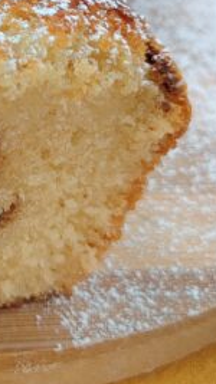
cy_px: 27
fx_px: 958
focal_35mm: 94
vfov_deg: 22.1
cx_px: -135
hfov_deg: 12.1
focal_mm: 5.25
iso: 478
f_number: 1.75
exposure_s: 1/33.3
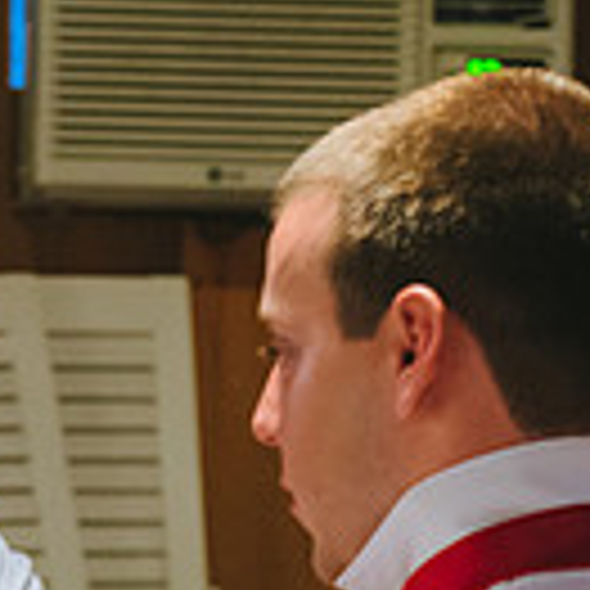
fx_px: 5071
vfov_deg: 6.6
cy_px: 678
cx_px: -203
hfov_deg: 6.6
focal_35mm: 263
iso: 2000
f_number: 2.8
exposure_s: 1/80
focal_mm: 70
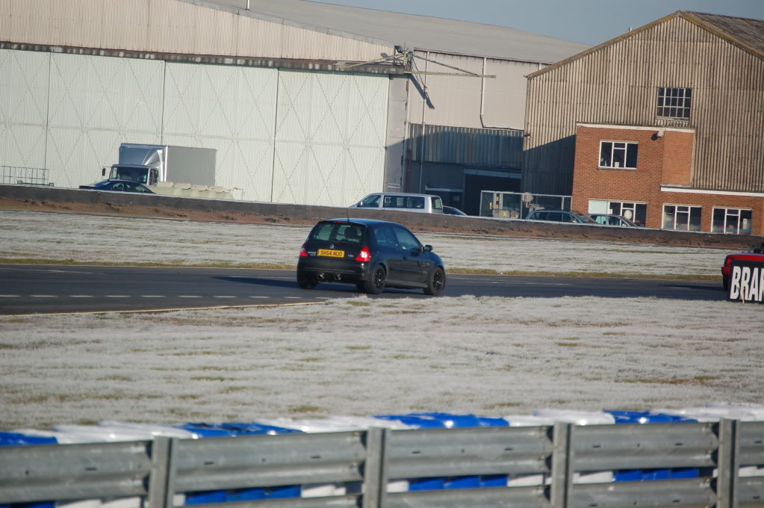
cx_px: 382
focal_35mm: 300
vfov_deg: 4.6
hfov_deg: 6.9
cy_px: 254
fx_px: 6360
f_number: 5.6
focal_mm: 200
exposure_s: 1/2000
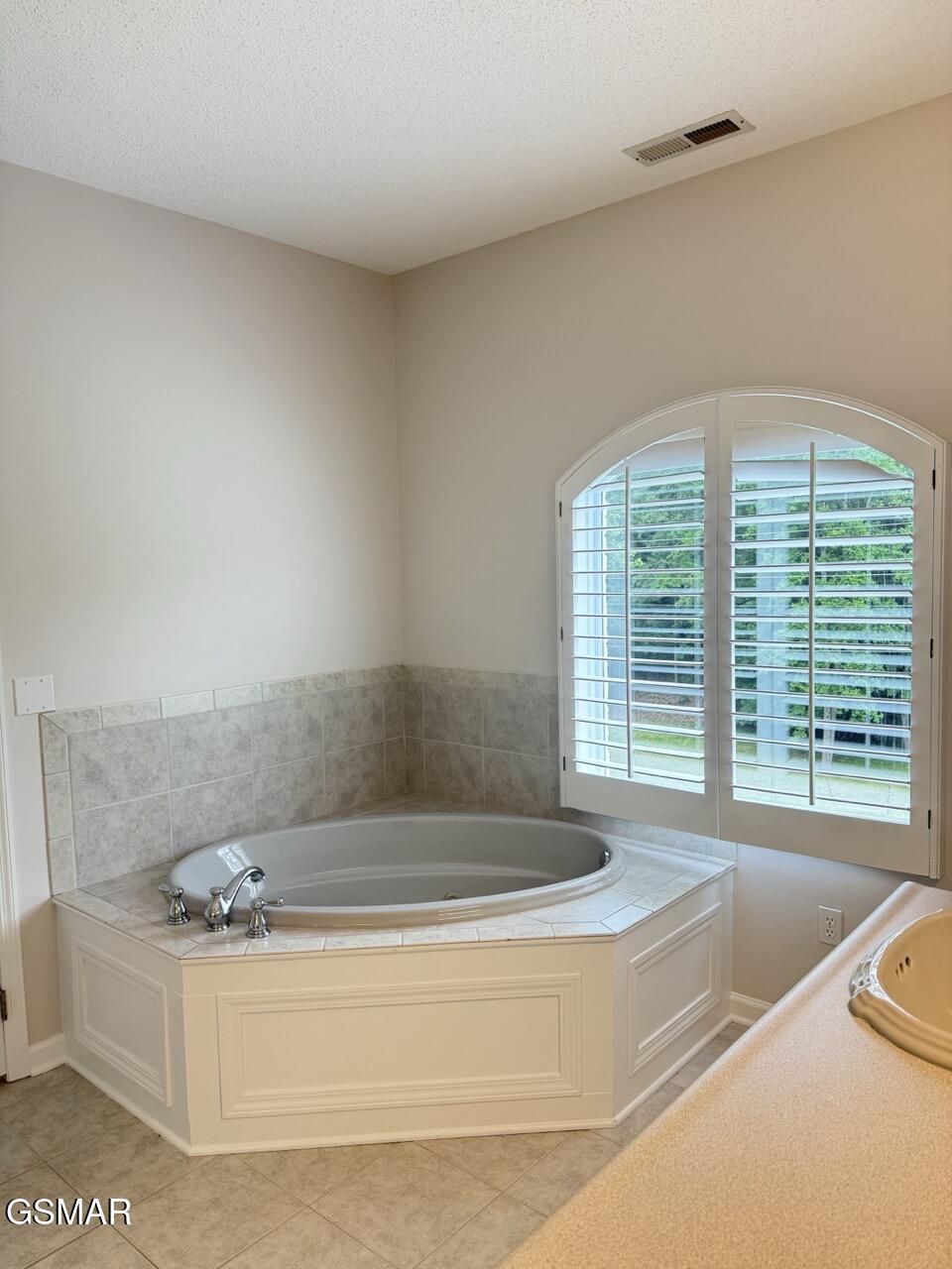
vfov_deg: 71.6
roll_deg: +1.5
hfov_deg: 56.8
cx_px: 476
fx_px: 880
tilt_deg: -3.3
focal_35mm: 24
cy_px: 634
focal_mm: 6.76
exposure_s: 1/120
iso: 125
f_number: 1.78
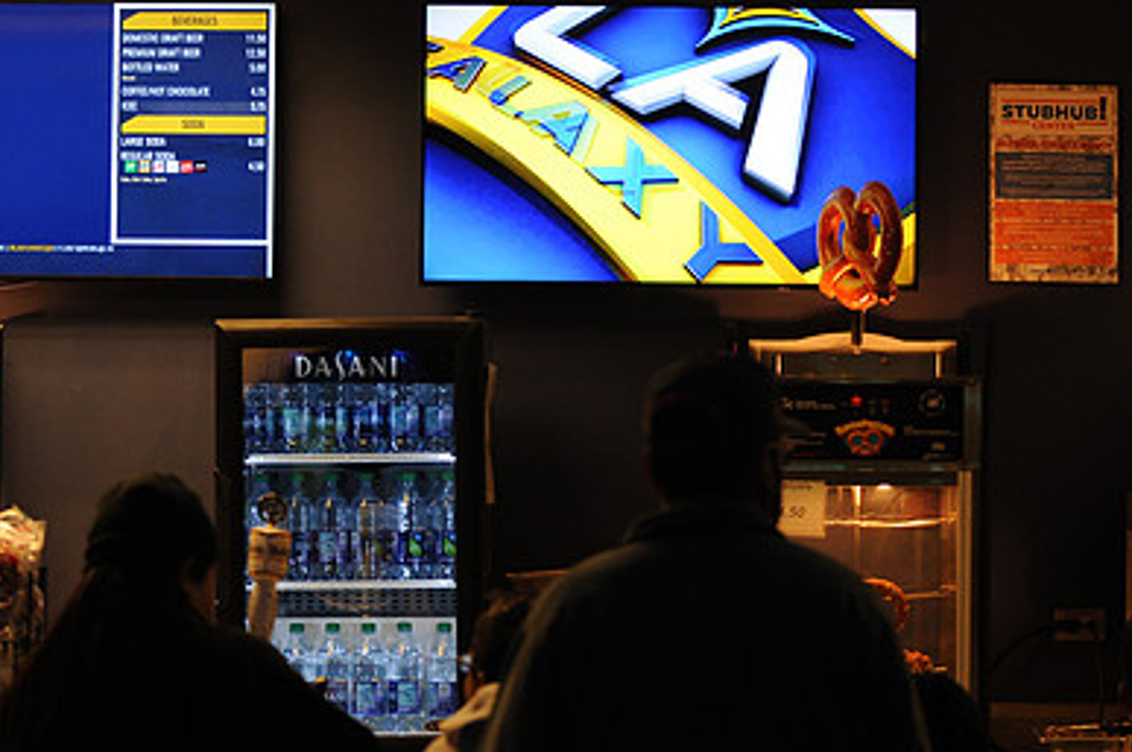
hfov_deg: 16.6
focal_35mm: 123
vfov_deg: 11.1
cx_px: 371
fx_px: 3863
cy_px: 366
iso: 1250
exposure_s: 1/250
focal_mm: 82
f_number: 2.8
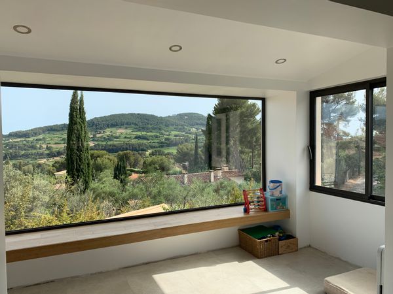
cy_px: 147
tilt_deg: +0.6
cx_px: 196
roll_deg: -1.2
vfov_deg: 53.1
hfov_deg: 67.3
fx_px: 295
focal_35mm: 26
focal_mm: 4.25
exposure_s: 1/871
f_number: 1.8
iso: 25
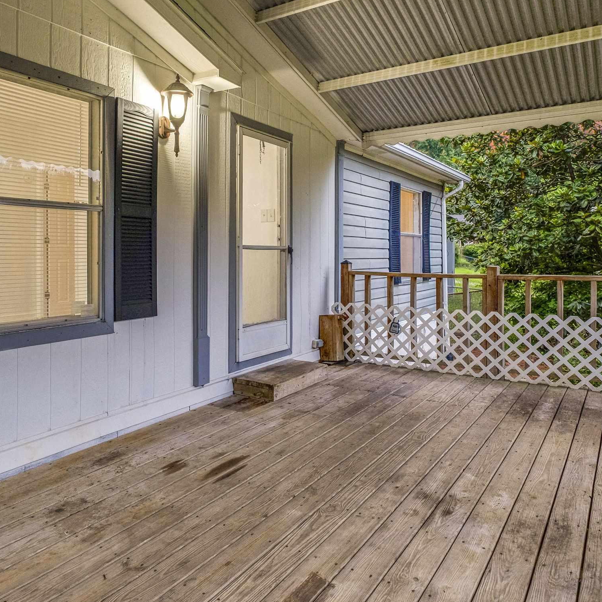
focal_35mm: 26
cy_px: 256
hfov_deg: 60.4
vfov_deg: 60.7
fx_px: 512
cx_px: 242
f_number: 5
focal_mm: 10
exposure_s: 1/15
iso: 800
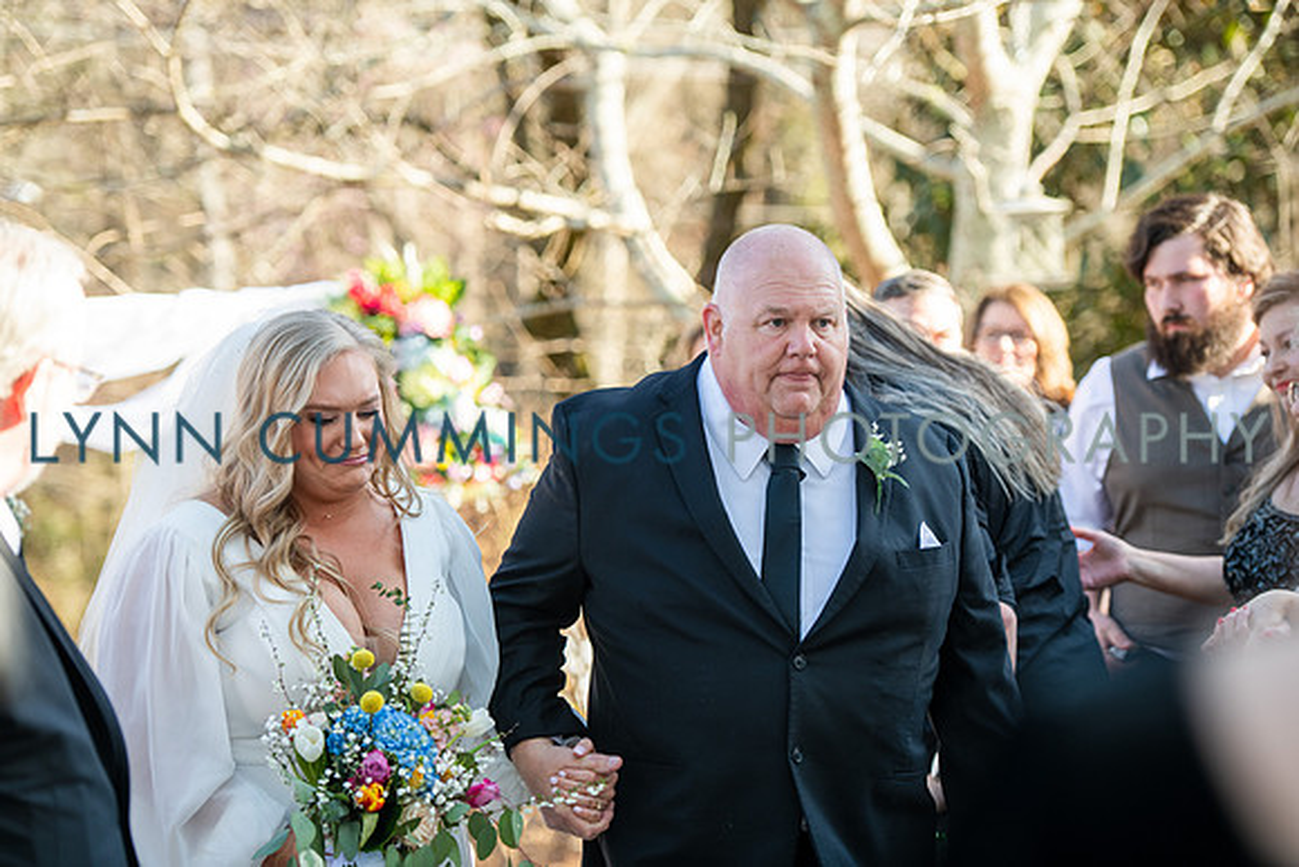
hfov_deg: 18.6
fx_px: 3970
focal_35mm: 110
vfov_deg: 12.5
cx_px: 650
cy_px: 434
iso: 200
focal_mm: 110
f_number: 3.5
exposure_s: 1/400
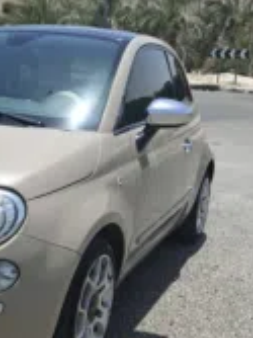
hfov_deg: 25.7
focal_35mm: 55
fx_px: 537
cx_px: 26
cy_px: 186
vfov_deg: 34.9
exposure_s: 1/1622
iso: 50
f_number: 1.8
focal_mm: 8.67
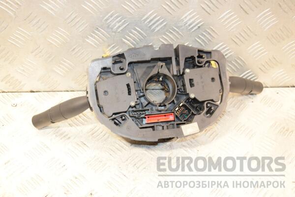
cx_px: 148
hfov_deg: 41.1
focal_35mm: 48
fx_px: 393
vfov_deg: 28.1
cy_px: 98
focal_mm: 32
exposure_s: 1/160
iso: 1600
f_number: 5.6
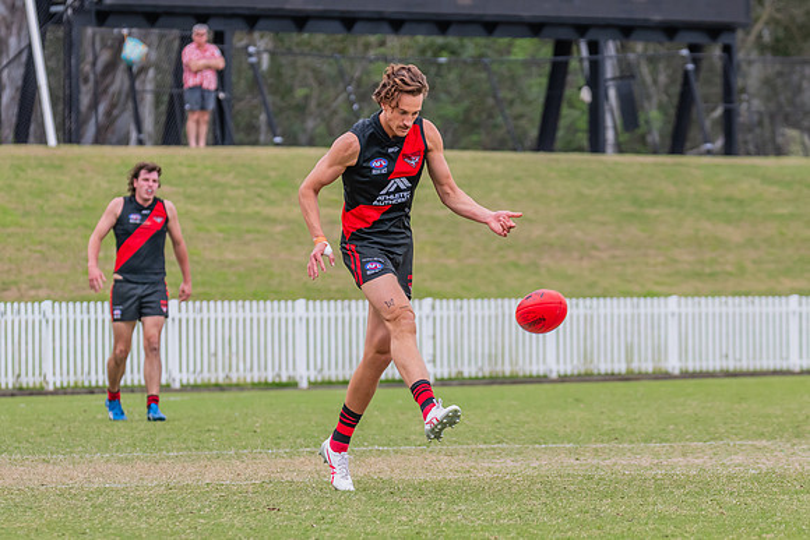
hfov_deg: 7.3
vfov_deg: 4.9
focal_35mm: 282
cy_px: 327
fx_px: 6348
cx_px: 385
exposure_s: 1/1250
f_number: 7.1
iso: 800
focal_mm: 220
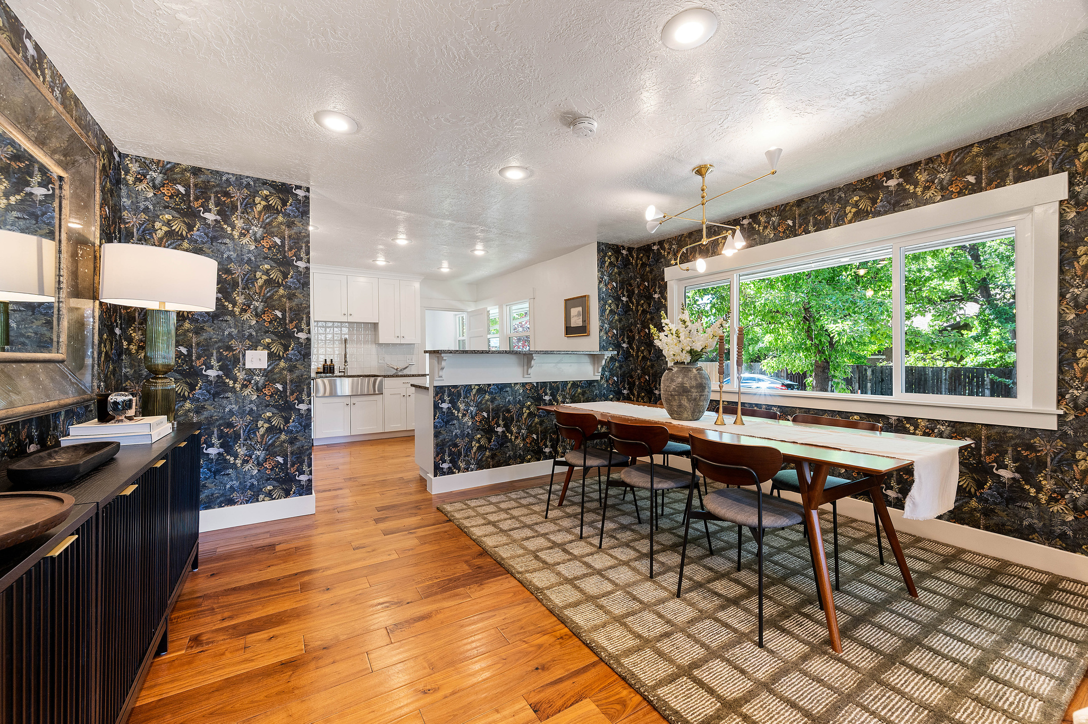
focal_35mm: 14
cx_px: 544
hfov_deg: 104.3
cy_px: 362
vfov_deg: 81.1
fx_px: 423
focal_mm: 14
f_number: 7.1
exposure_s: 1/10
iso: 500
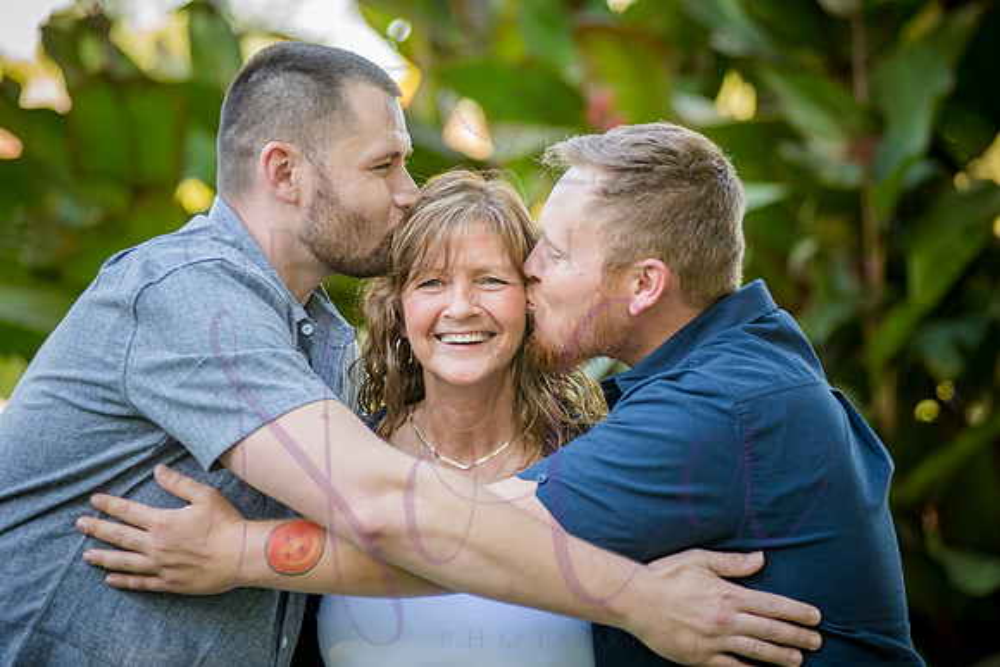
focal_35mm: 135
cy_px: 334
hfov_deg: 15.2
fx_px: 3751
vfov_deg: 10.2
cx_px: 500
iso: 800
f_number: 3.2
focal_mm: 135
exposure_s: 1/500
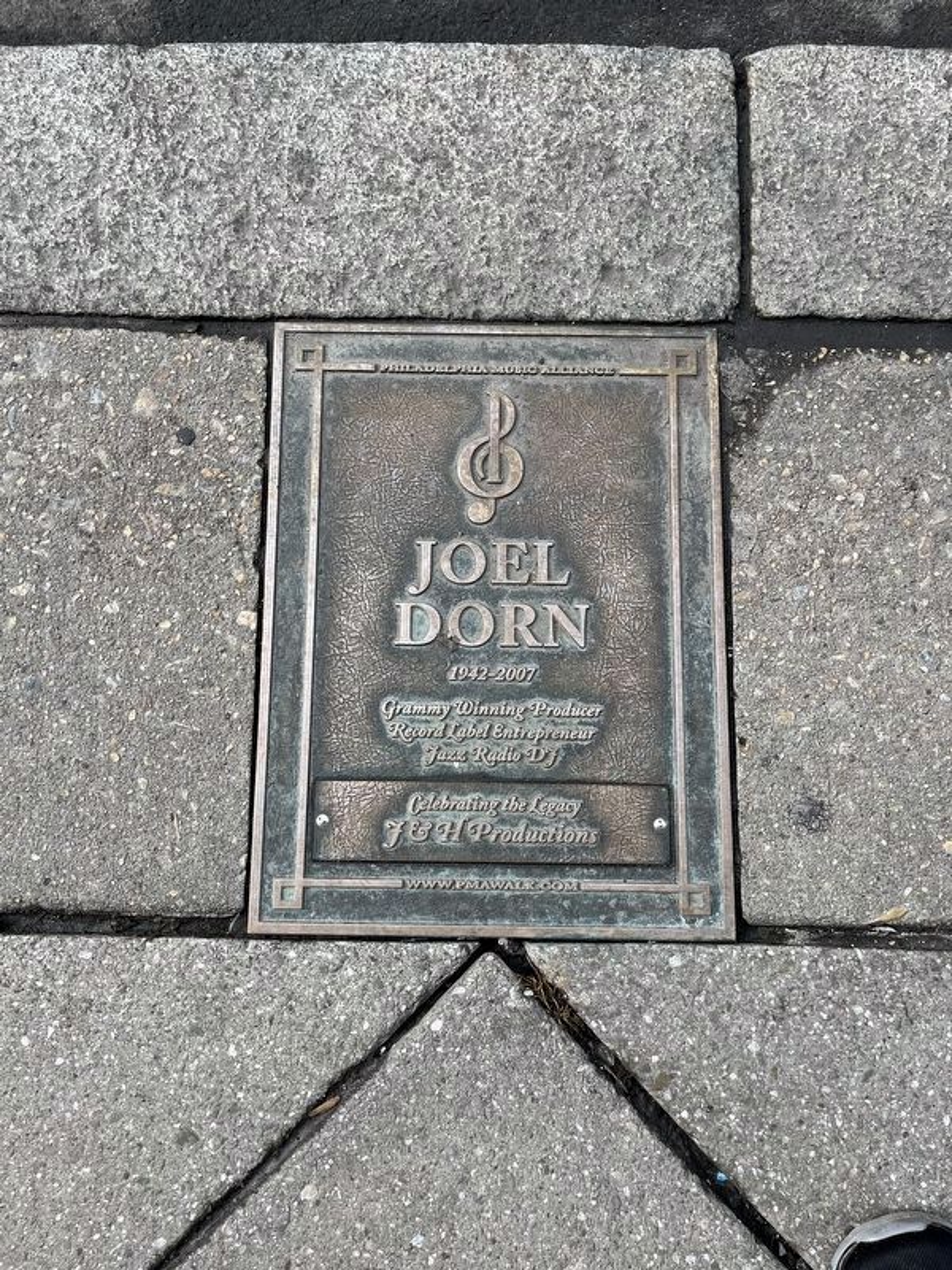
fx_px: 953
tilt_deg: -82.5
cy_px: 635
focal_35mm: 26
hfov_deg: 53.1
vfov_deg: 67.3
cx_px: 476
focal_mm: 5.1
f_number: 1.6
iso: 50
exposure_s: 1/718
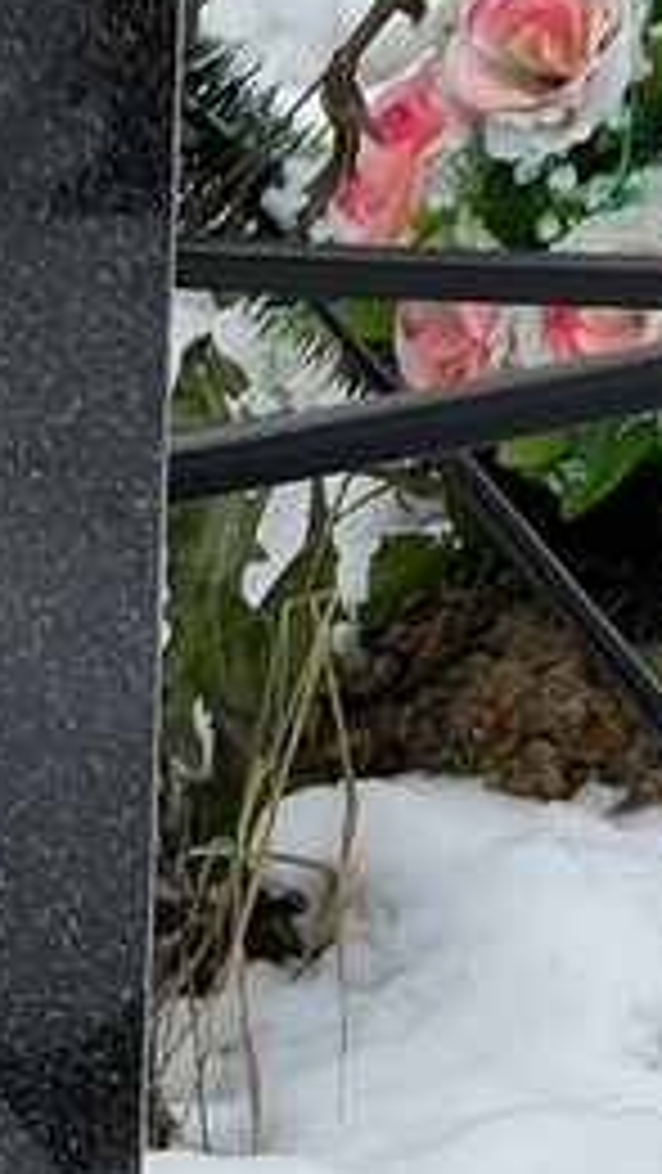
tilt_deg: -27.8
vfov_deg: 8.4
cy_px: 927
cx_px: -712
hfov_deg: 4.7
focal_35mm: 257
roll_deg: -0.7
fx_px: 8012
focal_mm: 9
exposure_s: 1/99
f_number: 2.8
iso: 40
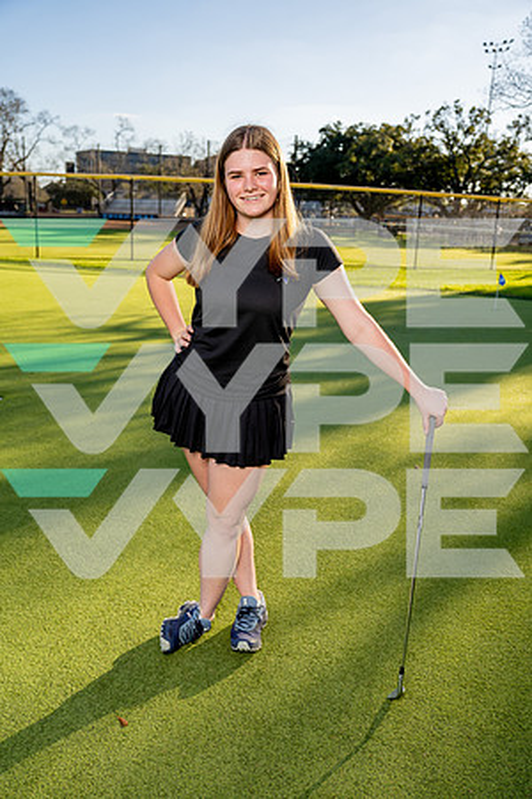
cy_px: 400
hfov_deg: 45.0
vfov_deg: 63.7
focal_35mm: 29
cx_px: 266
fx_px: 643
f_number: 4
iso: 100
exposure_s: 1/800
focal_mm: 29
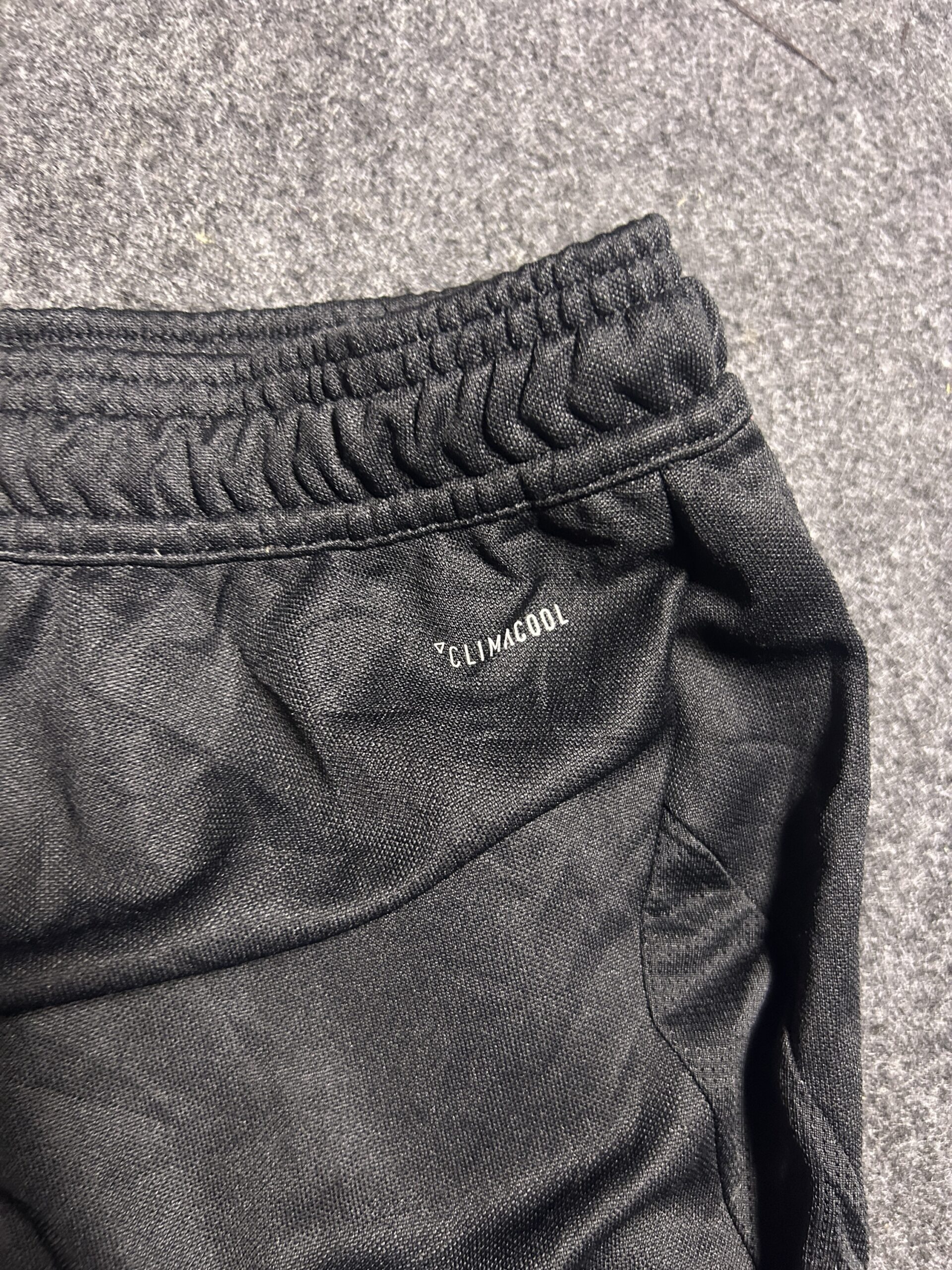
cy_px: 635
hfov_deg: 53.1
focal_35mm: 26
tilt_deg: -50.0
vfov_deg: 67.3
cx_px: 476
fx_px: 953
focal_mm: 5.7
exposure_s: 1/50
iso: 500
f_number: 1.5
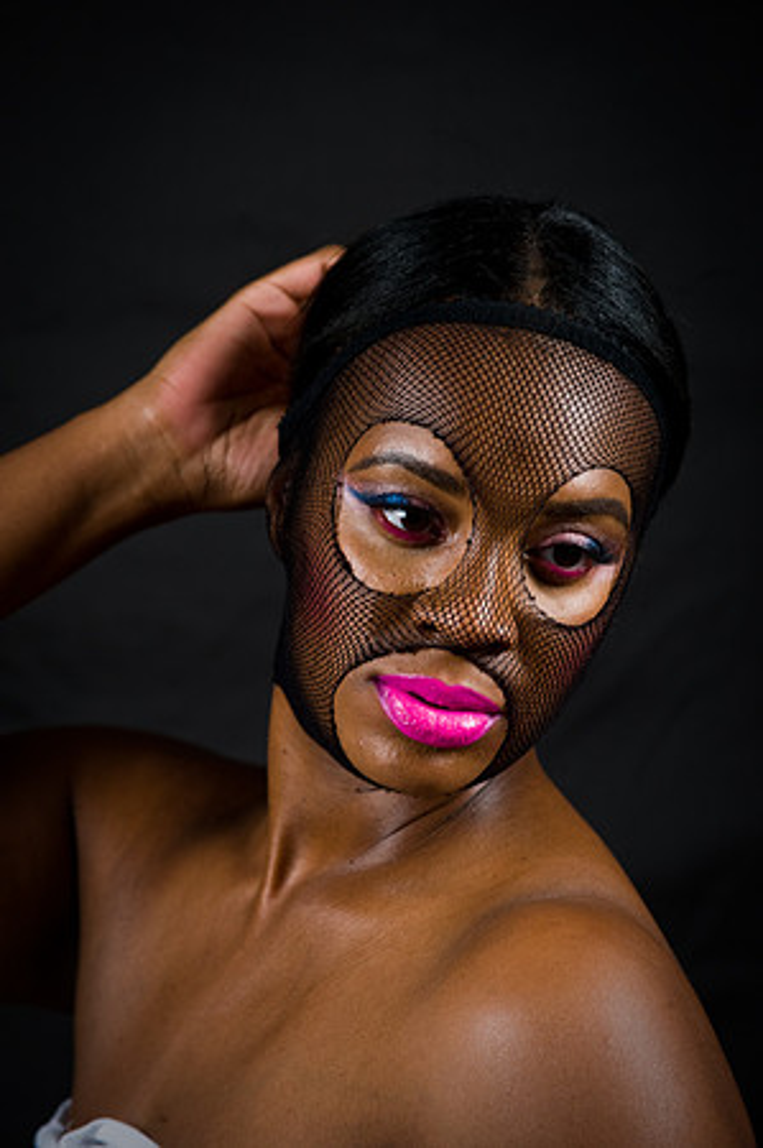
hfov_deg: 6.9
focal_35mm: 200
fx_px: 6373
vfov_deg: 10.3
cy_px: 574
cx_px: 382
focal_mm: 200
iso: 200
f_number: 5.6
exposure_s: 1/125
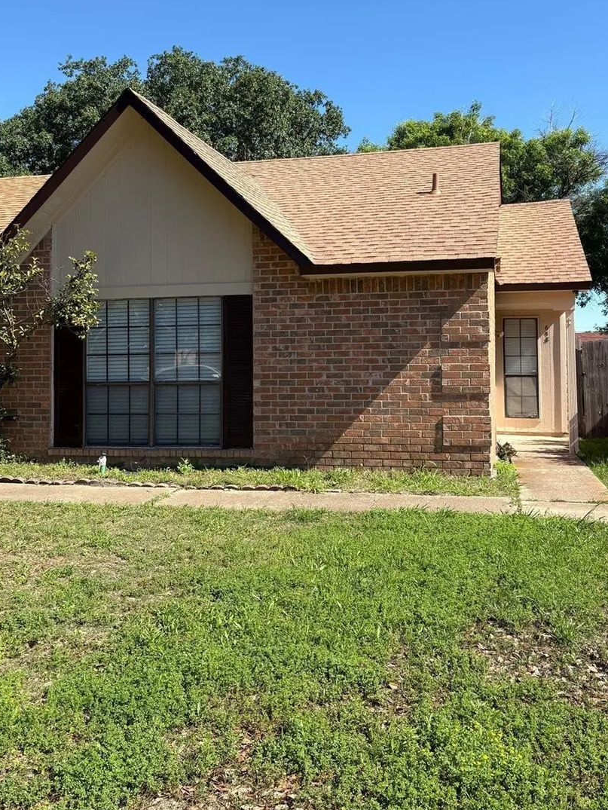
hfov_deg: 42.9
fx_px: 772
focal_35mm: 33
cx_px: 328
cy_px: 338
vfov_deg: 55.1
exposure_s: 1/1751
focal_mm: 5.96
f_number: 1.6
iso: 50
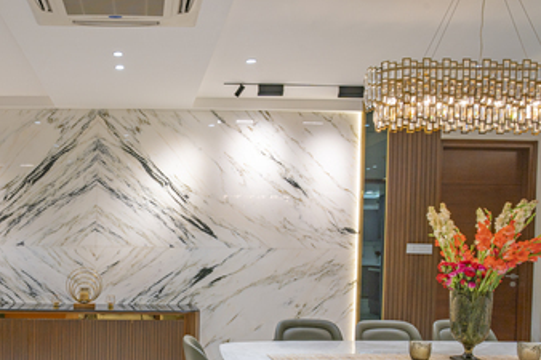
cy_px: 262
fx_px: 481
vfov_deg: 40.1
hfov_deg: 55.9
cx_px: 134
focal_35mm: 32
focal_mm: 18
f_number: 9
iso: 100
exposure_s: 1/13
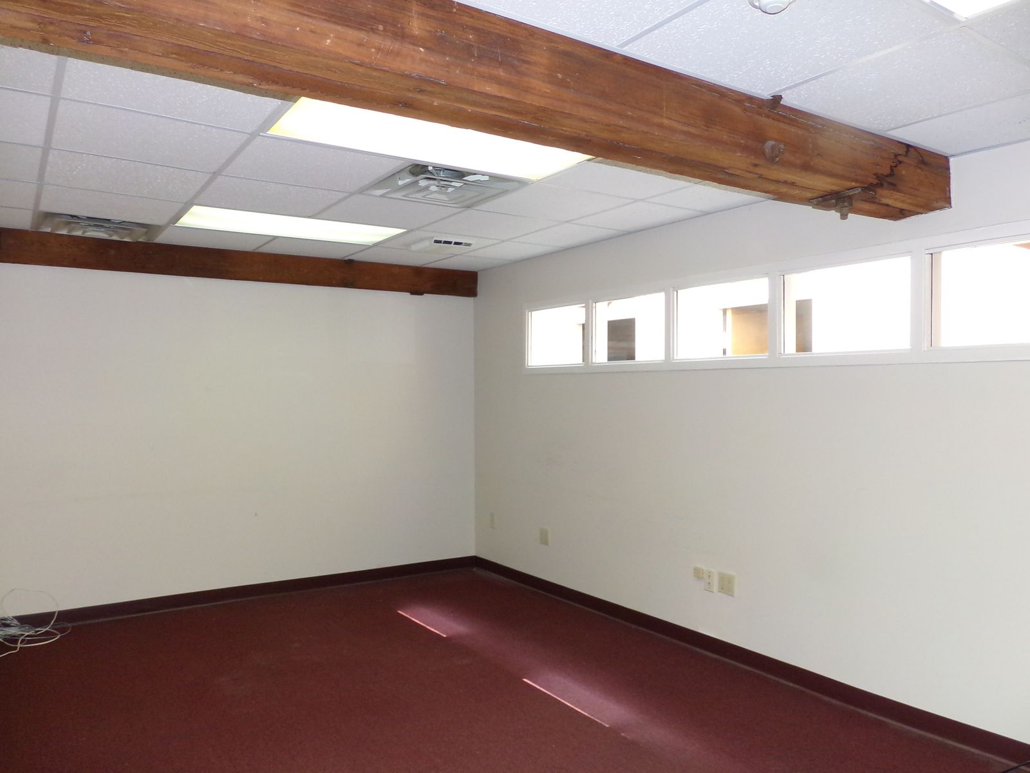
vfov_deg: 53.1
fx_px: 774
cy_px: 386
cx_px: 515
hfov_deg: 67.3
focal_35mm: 26
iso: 200
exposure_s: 1/34
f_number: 3.2
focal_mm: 4.7
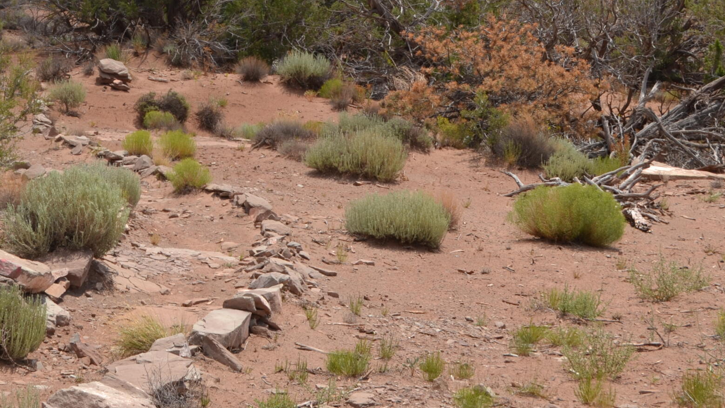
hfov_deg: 21.6
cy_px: 0
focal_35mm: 97
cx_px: 117
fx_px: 1865
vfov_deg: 12.3
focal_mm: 32
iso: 100
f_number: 10
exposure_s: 1/200
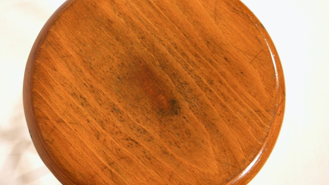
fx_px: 489
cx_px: 150
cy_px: 92
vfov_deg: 21.5
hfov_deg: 37.2
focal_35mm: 56
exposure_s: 1/8
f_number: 3.9
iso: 200
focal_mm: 8.6
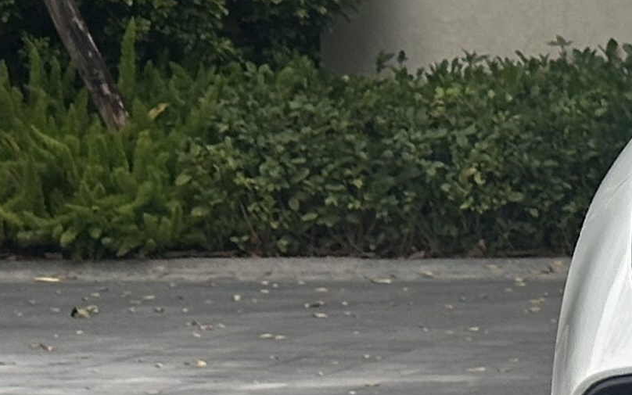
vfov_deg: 5.2
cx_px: 1496
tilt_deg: -2.1
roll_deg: +1.7
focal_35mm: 254
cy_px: 99
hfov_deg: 7.7
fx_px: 4375
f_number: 1.78
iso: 64
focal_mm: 6.86
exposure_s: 1/672
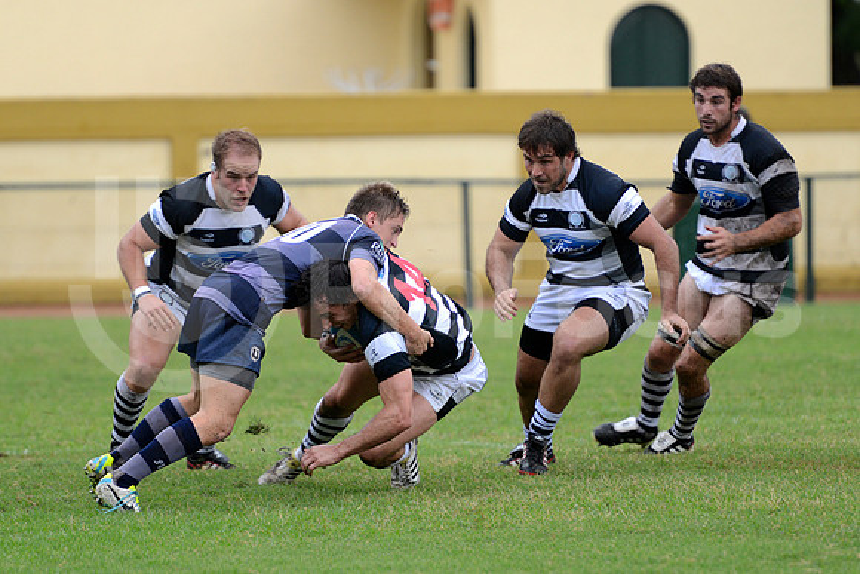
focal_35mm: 270
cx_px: 430
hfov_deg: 7.6
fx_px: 6451
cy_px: 287
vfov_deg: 5.1
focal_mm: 270
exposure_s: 1/500
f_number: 4
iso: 1250
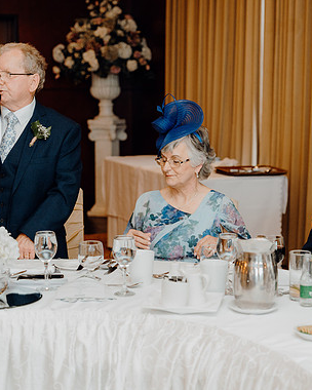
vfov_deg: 23.0
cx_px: 186
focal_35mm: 83
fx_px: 958
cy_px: 198
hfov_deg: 18.5
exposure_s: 1/200
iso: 1250
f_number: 2.8
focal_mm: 58
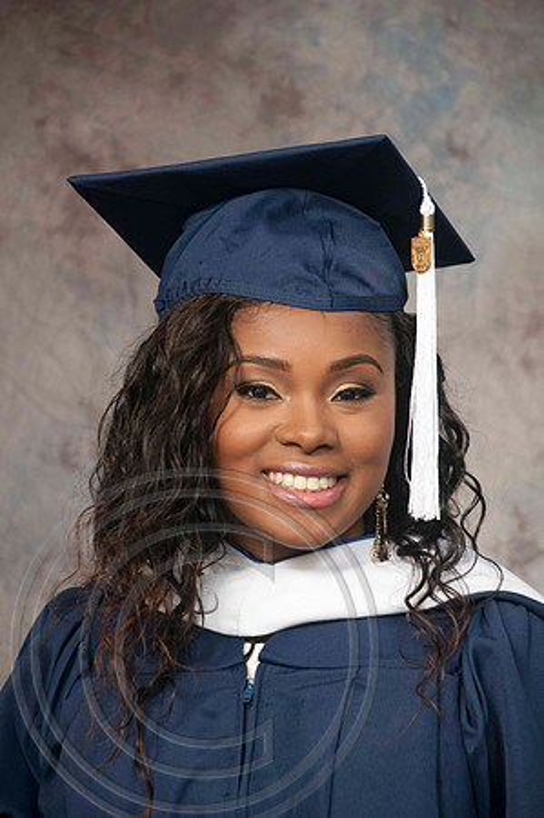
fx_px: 3408
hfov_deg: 9.1
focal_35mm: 150
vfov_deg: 13.7
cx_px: 272
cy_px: 409
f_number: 5.6
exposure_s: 1/125
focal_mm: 100
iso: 200
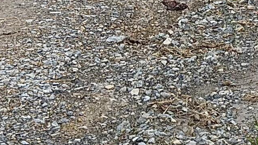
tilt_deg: -4.4
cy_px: -222
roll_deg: +1.0
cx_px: 383
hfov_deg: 8.6
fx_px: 1676
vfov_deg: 4.8
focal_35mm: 245
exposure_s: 1/99
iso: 200
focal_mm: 6.76
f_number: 1.78
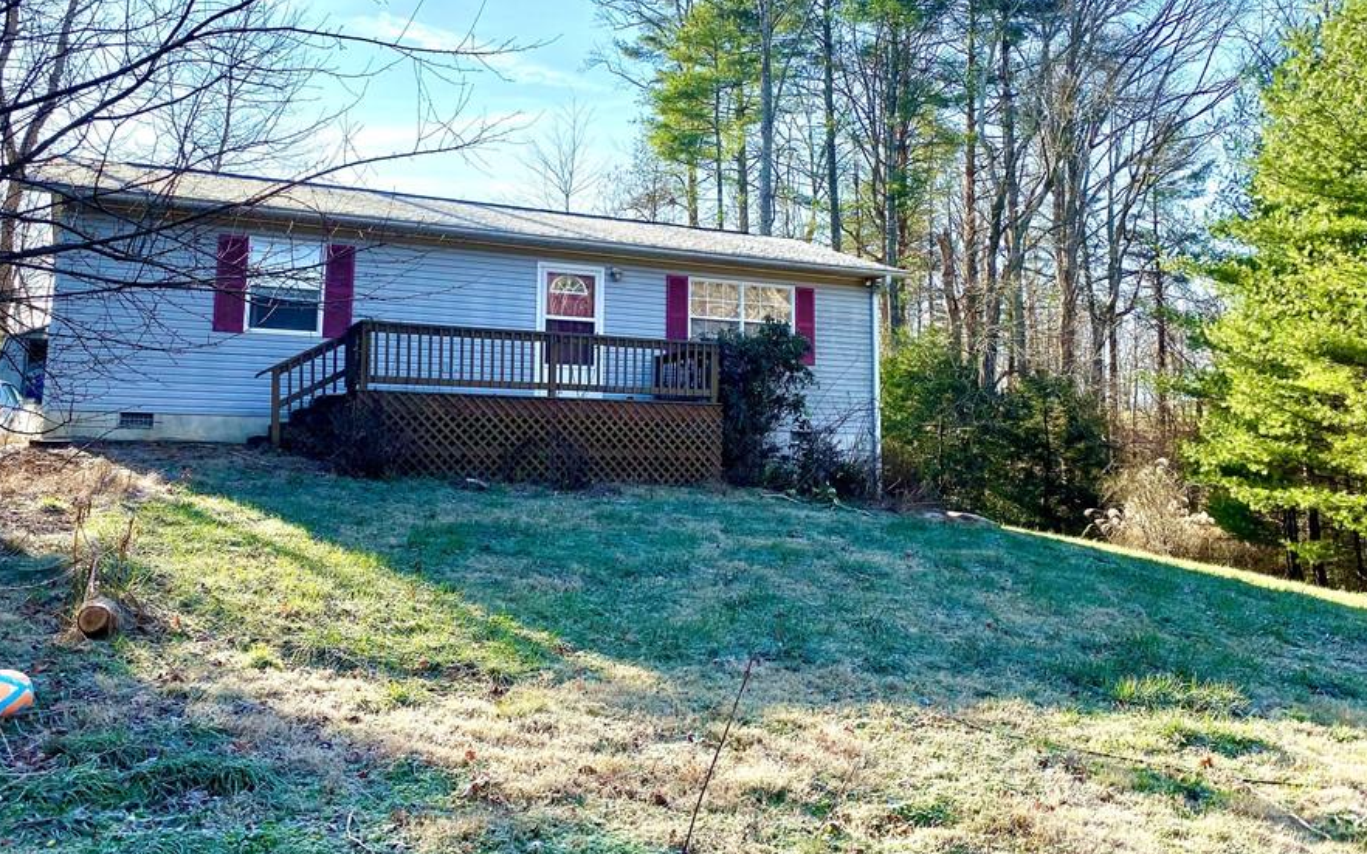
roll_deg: -0.8
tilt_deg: +7.9
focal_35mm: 32
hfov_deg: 59.6
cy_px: 319
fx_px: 1192
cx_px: 738
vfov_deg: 39.2
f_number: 1.8
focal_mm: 4.25
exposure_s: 1/1195
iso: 32
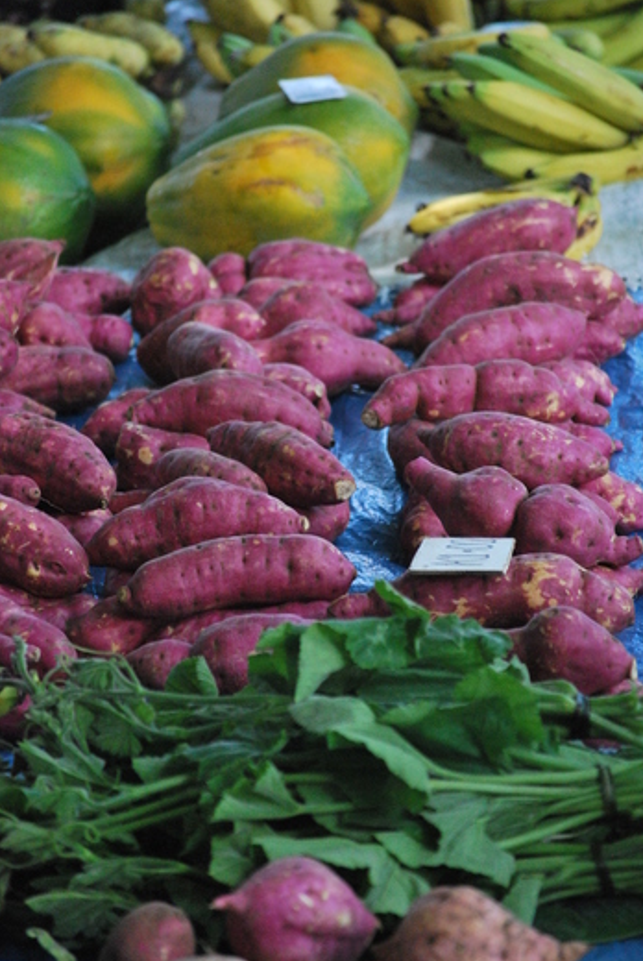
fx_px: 6359
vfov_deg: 8.6
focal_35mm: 238
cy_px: 482
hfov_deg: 5.8
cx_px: 331
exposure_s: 1/320
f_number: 5.3
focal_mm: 150
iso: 1600
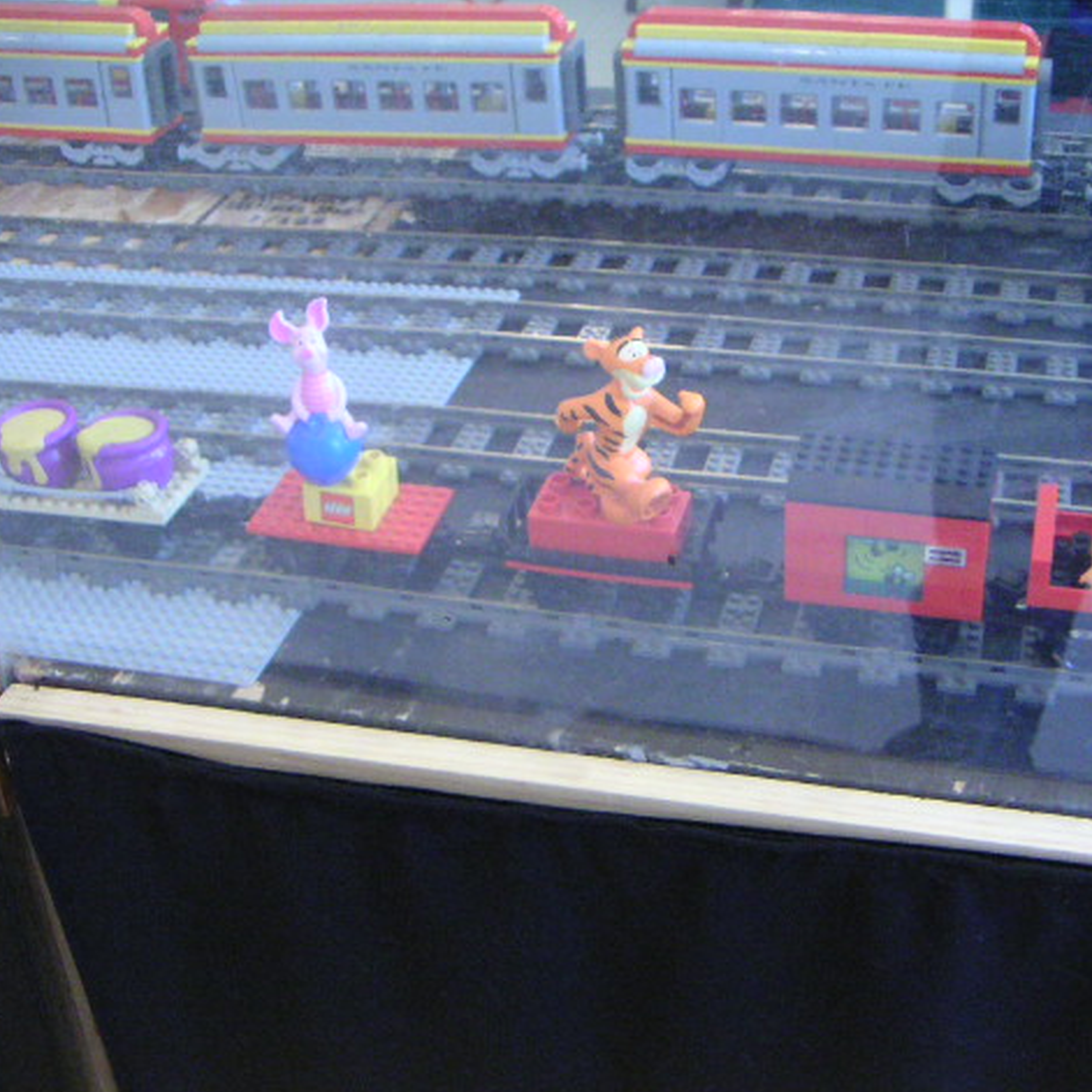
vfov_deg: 35.4
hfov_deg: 35.3
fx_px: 1713
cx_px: 633
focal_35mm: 48
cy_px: 554
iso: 400
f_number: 2.9
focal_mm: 5.3
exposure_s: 1/45
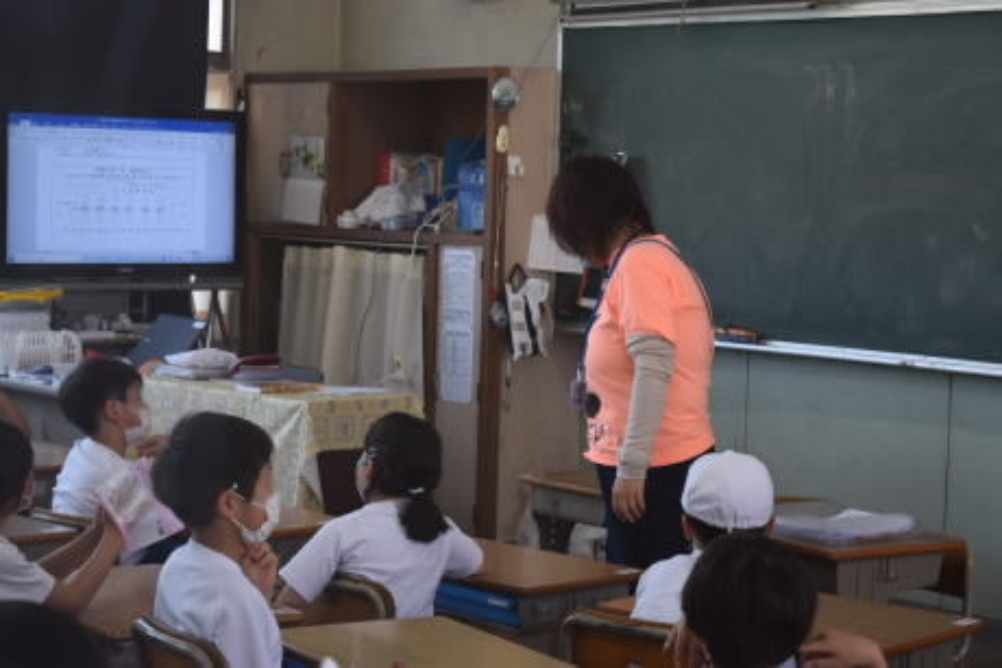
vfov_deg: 16.6
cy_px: 334
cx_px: 501
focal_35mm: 82
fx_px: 2297
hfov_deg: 24.6
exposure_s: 1/60
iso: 400
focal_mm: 55
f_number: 5.6
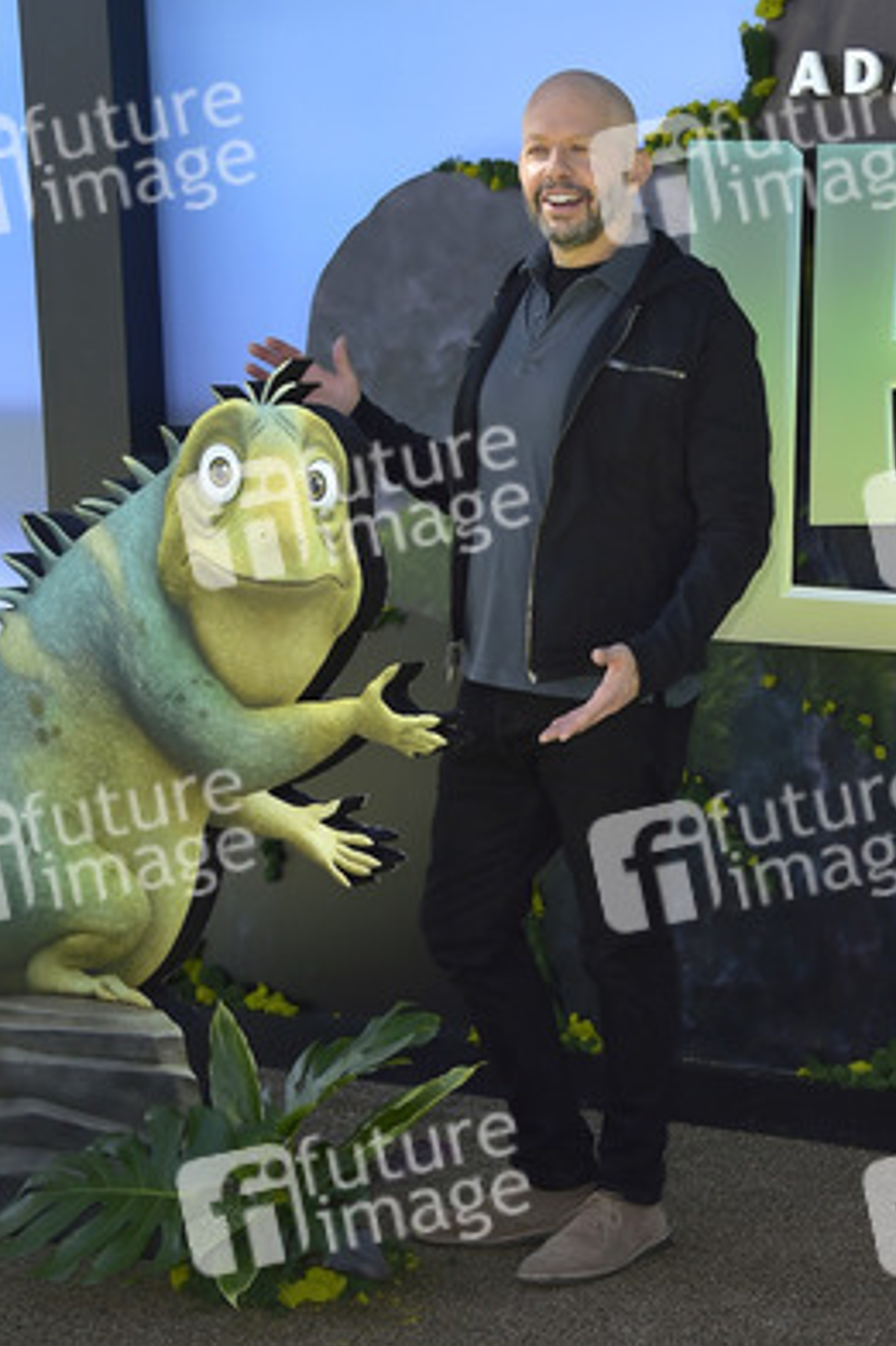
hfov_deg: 27.5
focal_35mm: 49
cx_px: 455
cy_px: 680
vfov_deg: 40.4
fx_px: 1831
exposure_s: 1/250
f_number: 7.1
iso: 125
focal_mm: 48
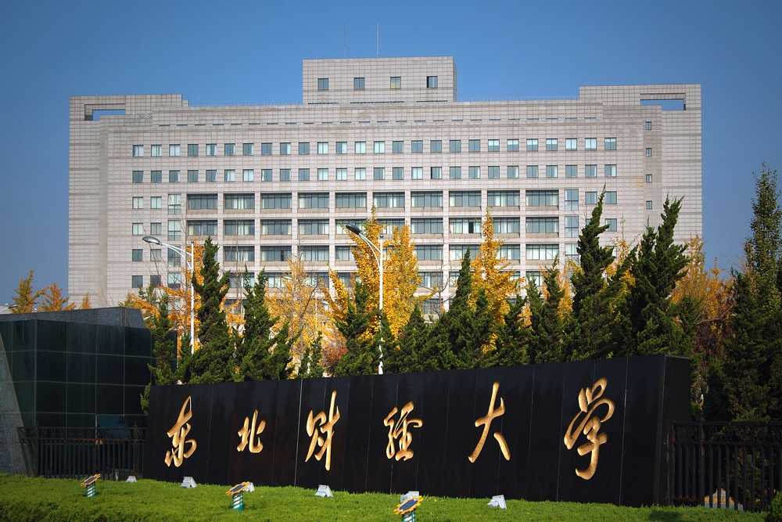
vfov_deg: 22.6
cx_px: 391
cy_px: 261
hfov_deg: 33.4
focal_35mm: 60
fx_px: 1303
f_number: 8
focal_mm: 40
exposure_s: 1/640
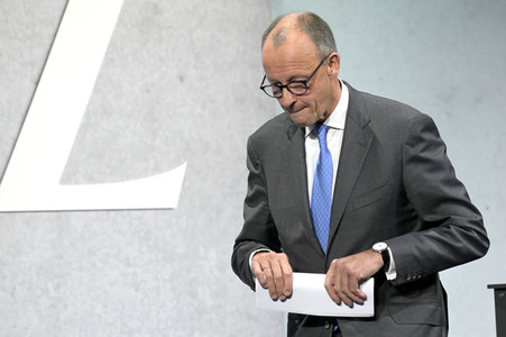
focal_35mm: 400
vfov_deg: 3.4
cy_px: 168
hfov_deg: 5.2
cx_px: 253
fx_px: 5618
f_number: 5.6
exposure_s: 1/640
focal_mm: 400
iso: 4000
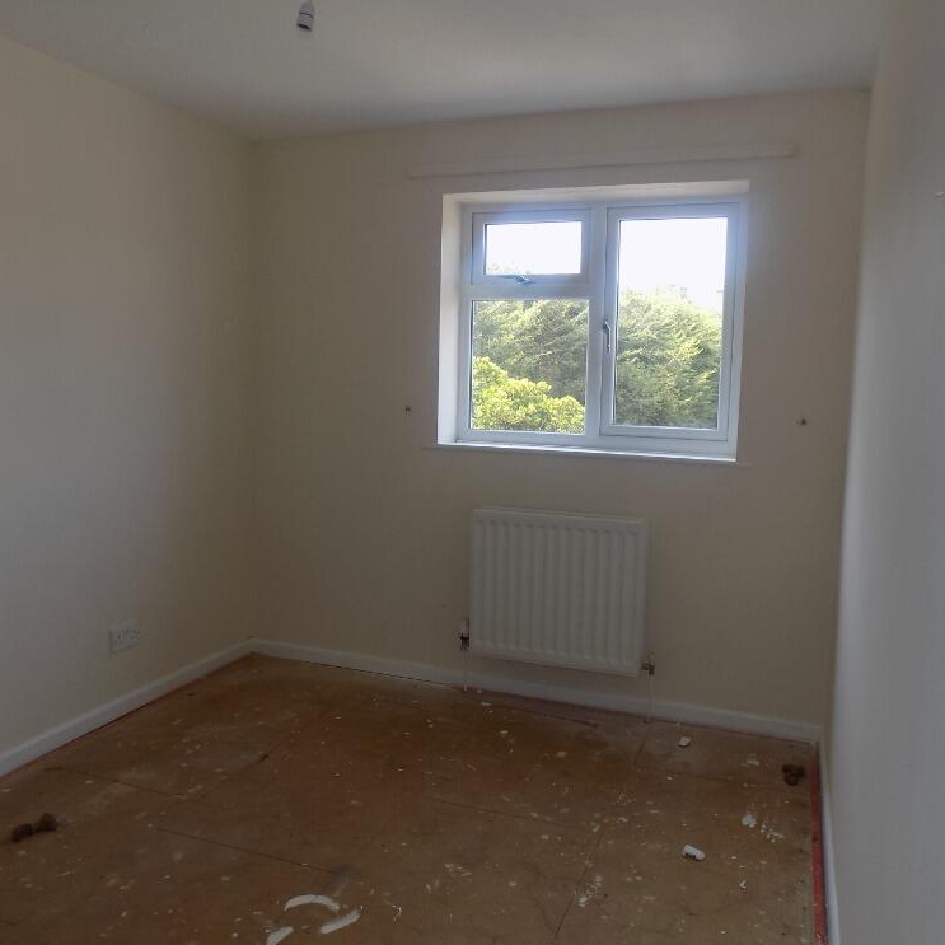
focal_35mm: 28
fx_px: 865
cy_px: 467
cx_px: 463
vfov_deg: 57.3
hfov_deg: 57.3
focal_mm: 4
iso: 80
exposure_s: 1/50
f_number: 3.1
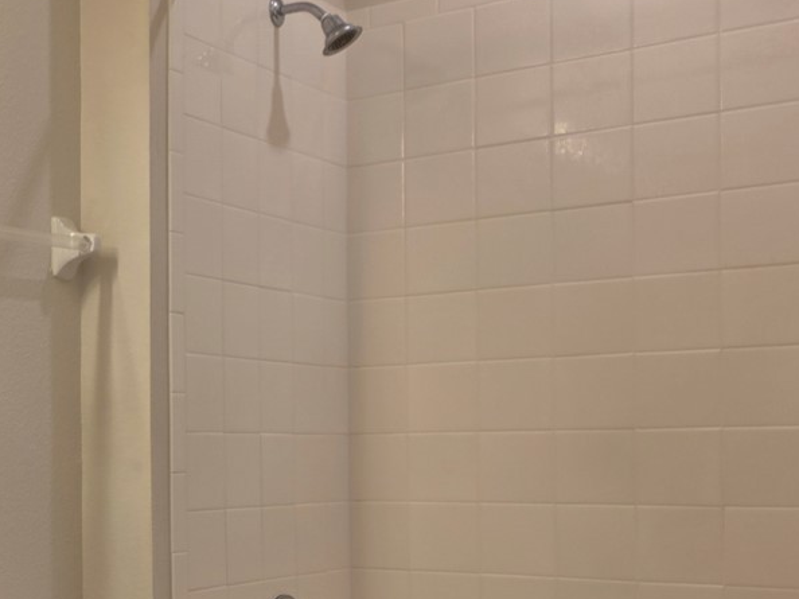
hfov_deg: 27.9
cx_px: -121
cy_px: 424
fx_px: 1430
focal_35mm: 62
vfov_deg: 23.5
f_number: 1.7
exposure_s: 1/120
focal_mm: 6.3
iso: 64
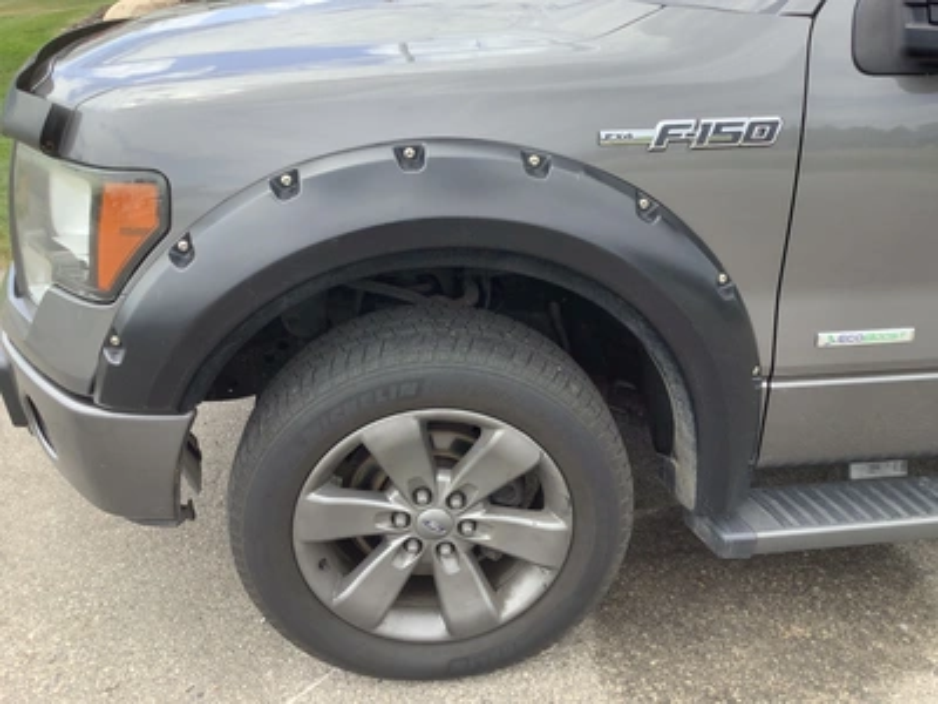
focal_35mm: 31
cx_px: 469
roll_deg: -0.2
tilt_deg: -27.8
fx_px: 840
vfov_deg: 45.4
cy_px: 352
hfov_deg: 58.4
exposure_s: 1/251
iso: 25
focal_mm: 3.3
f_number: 2.4
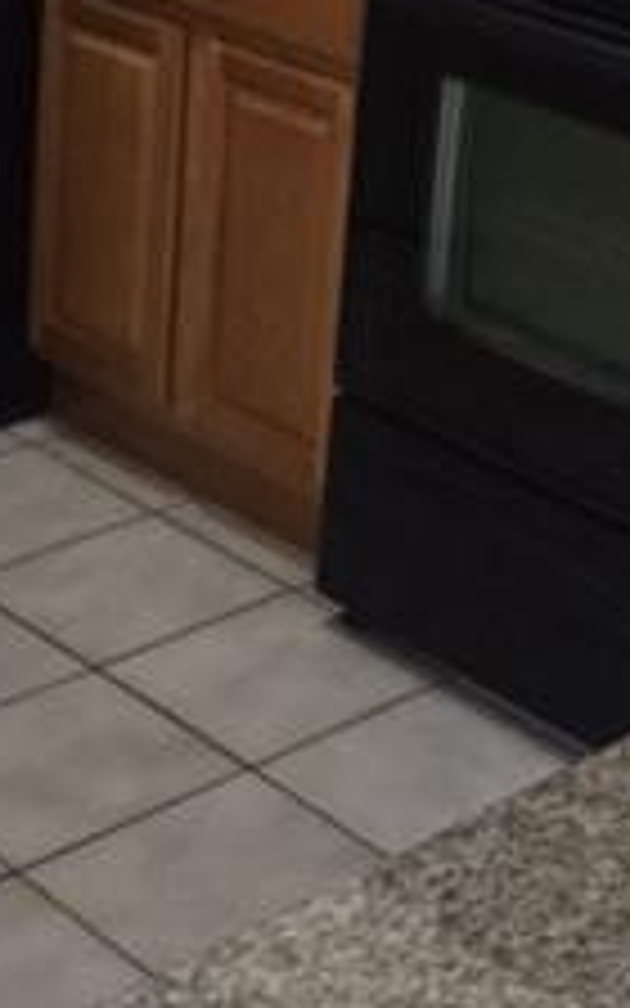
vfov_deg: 21.4
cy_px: -288
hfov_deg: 14.3
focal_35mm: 88
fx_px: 2417
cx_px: 801
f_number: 2.2
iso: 64
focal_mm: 4.15
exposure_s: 1/15
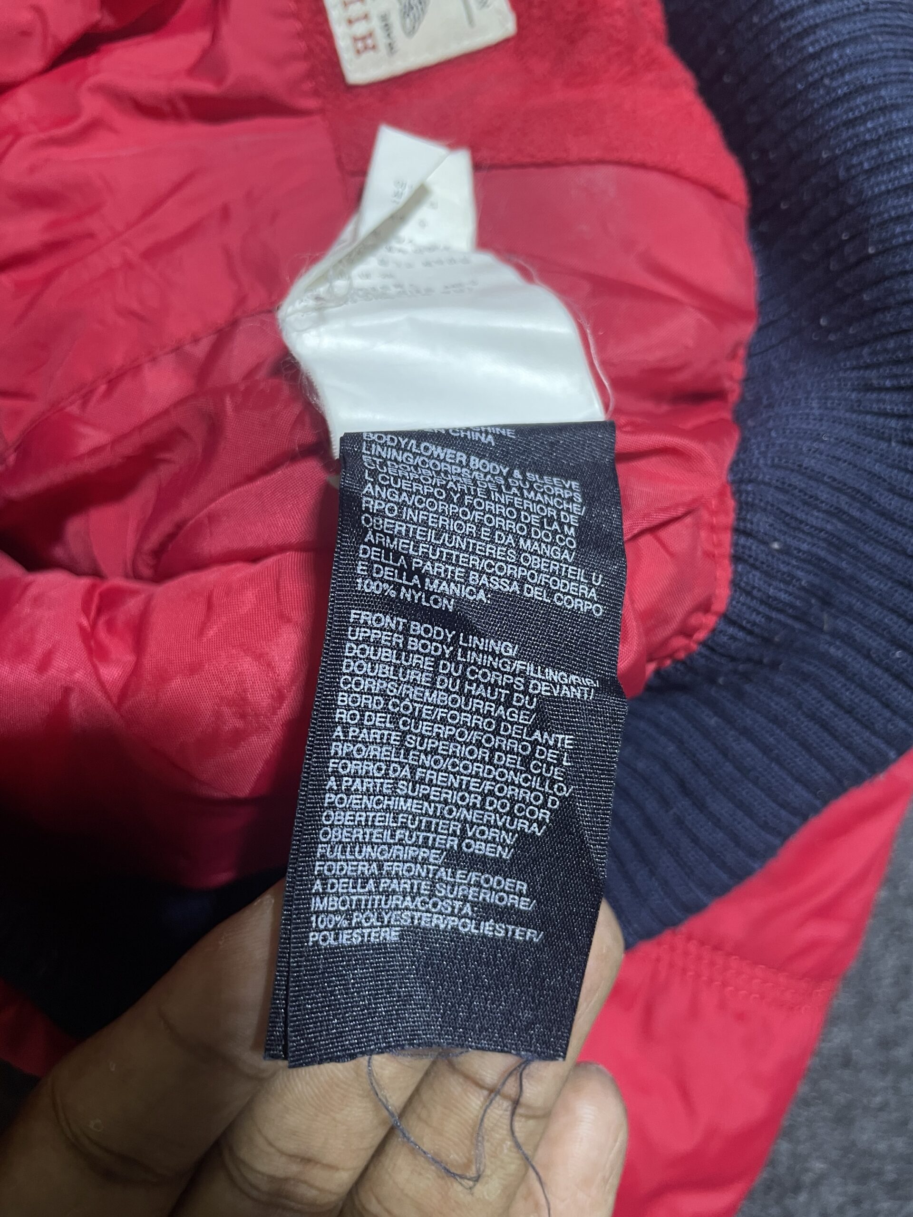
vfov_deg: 67.3
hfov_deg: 53.1
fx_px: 914
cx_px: 456
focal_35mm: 26
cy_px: 608
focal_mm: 4.2
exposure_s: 1/50
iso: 160
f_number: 1.6
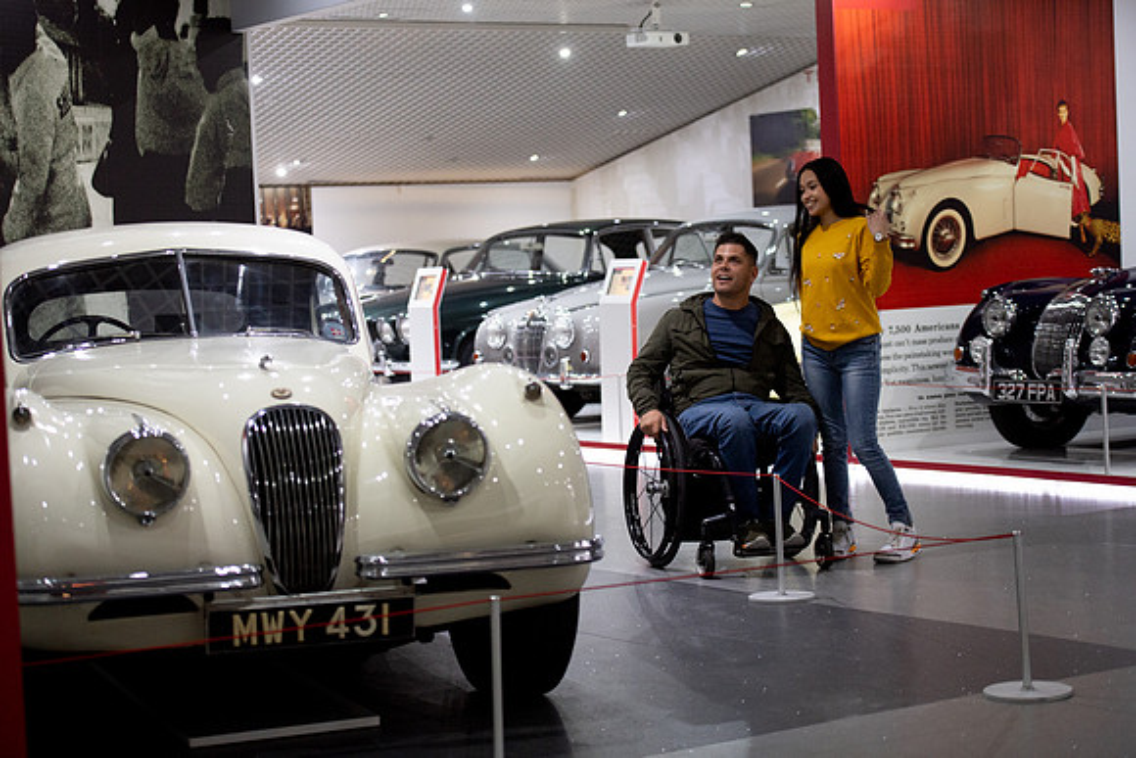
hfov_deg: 27.0
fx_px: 2367
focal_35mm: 75
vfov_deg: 18.2
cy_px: 379
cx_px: 568
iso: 2000
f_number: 2.8
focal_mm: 75
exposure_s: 1/125
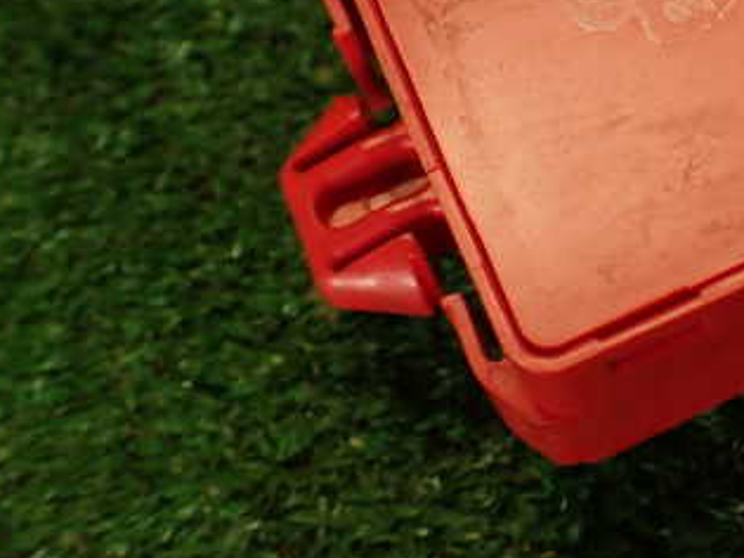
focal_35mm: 61
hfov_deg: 30.2
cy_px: 61
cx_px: 683
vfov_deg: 23.4
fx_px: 1311
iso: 200
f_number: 2.4
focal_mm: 5.79
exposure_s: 1/60
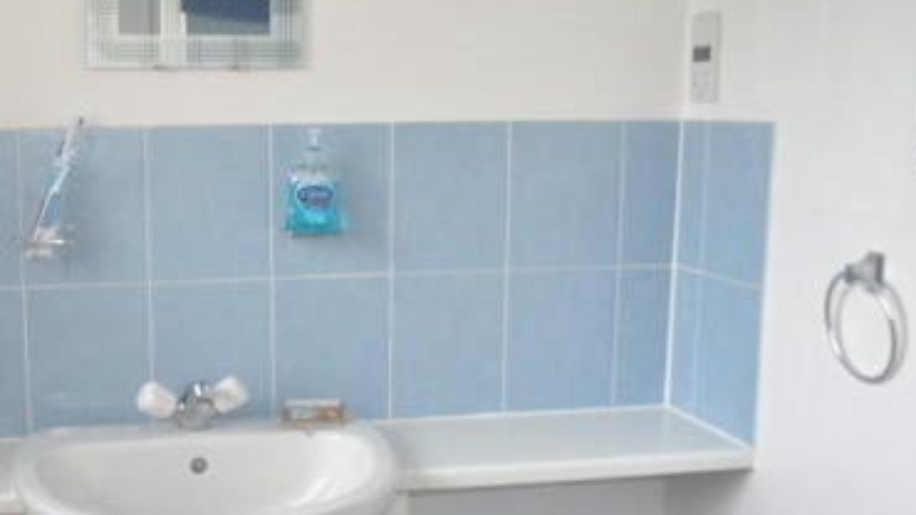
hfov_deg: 40.2
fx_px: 1214
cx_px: 234
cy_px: 306
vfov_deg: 23.9
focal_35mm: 50
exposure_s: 1/25
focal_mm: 18
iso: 100
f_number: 4
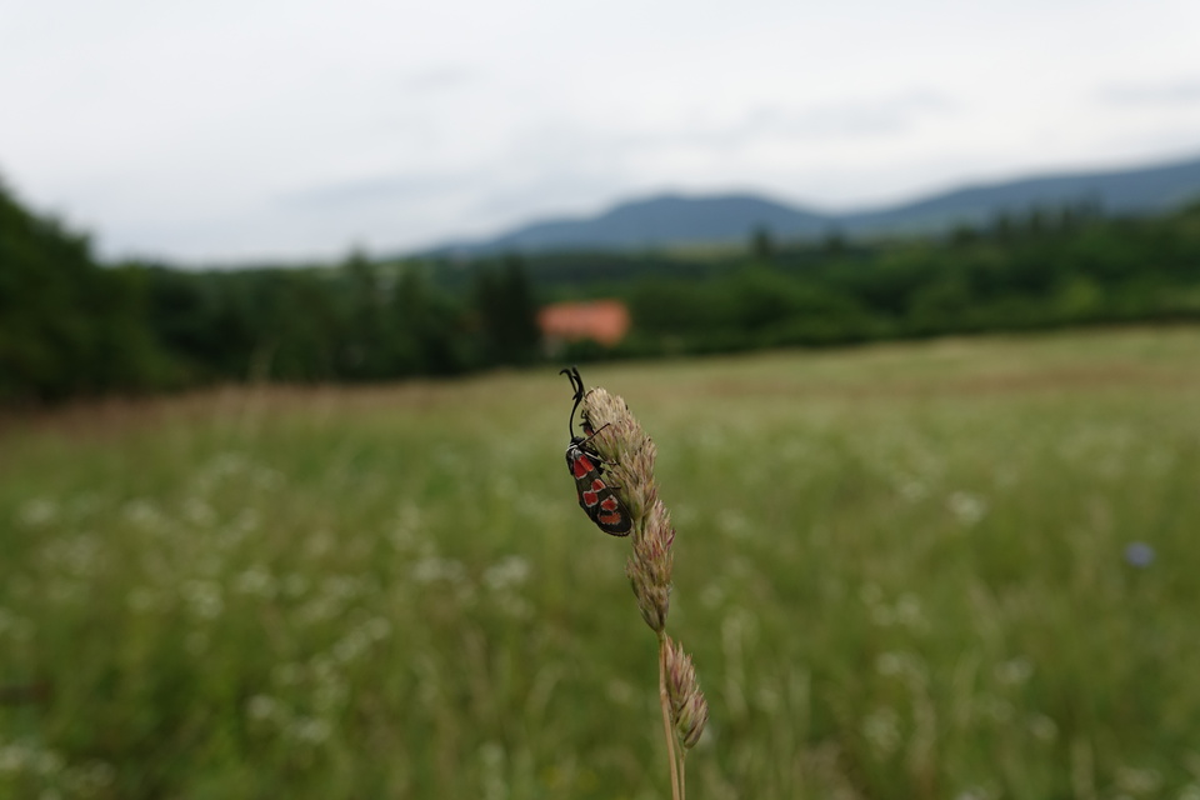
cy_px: 400
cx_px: 600
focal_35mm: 30
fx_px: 1000
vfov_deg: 43.6
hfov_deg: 61.9
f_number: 3.5
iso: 100
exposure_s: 1/250
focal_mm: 11.03
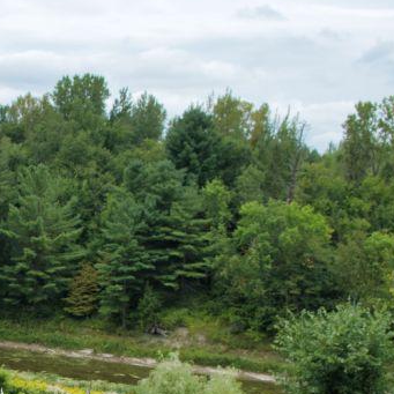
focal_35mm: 69
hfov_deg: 23.3
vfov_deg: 24.4
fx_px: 889
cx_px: -55
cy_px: 341
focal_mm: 18
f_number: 5.6
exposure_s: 1/350
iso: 200
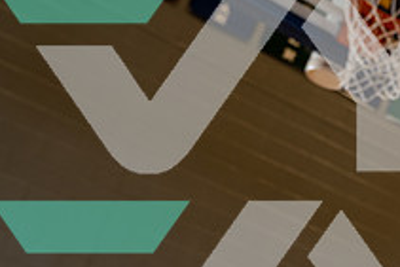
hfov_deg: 24.0
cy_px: 302
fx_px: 856
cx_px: 474
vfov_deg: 17.1
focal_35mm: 77
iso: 400
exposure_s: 1/125
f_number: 4
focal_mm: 28
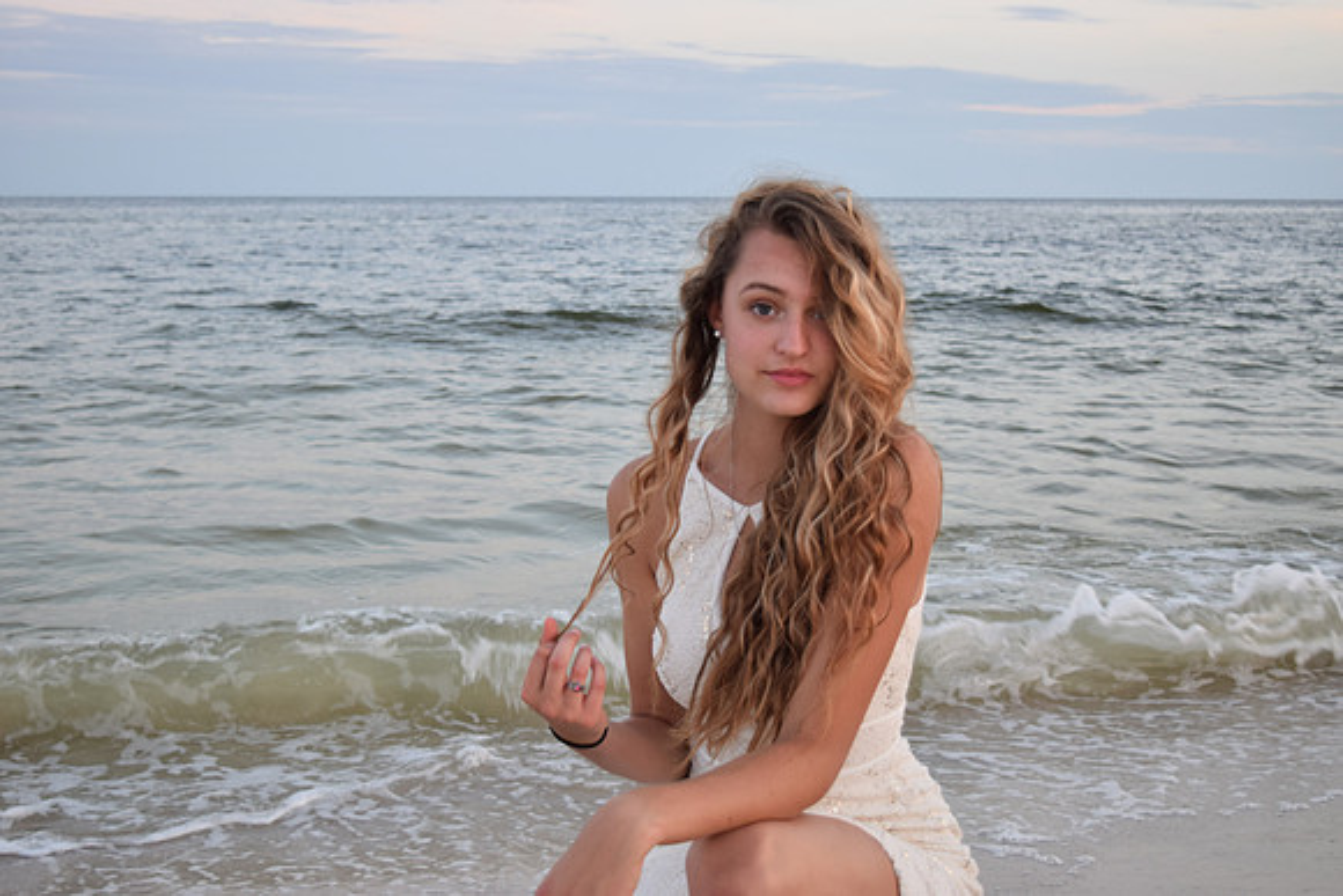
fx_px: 1903
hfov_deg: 38.9
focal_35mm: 51
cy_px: 448
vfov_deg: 26.5
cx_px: 672
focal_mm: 34
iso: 400
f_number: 4.5
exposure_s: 1/80
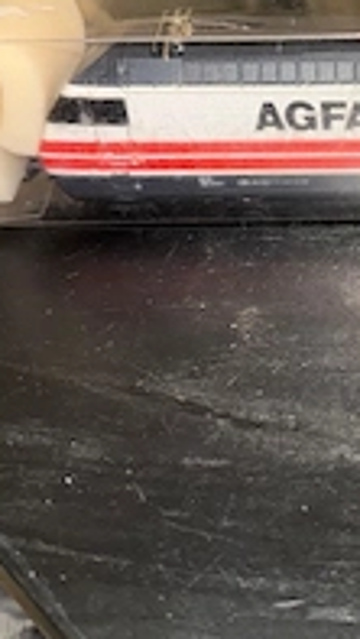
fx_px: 898
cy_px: 204
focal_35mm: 53
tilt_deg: -32.4
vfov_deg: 38.6
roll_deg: +0.2
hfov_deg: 21.3
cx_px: 415
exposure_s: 1/7
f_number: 1.78
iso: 50
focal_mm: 6.76
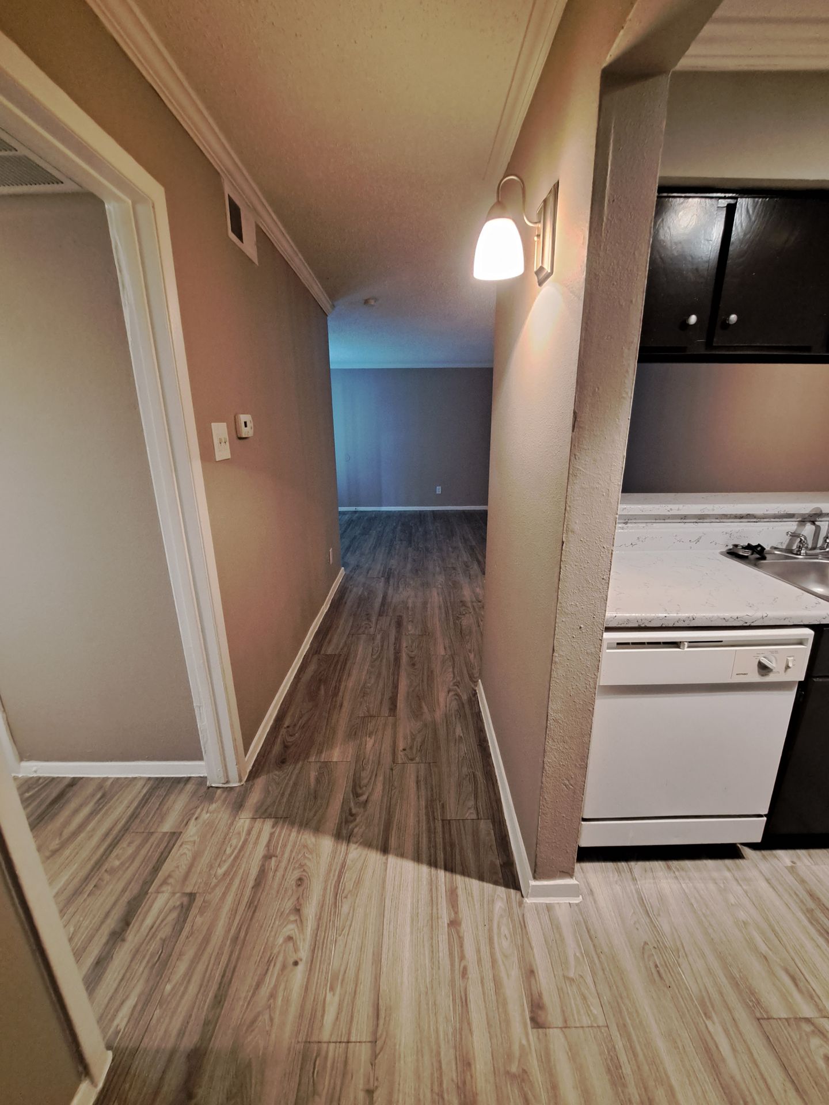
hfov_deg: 89.9
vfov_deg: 106.2
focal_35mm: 13
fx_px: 415
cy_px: 552
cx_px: 414
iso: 320
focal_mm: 1.74
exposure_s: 1/24
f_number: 2.2
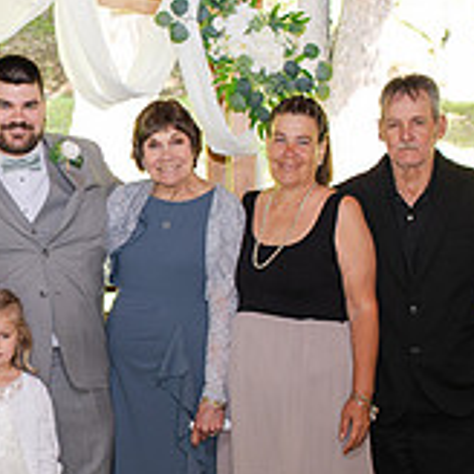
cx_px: -50
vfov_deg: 14.4
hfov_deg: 14.1
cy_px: 316
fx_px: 1875
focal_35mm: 121
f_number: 3.2
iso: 360
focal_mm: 35
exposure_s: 1/200
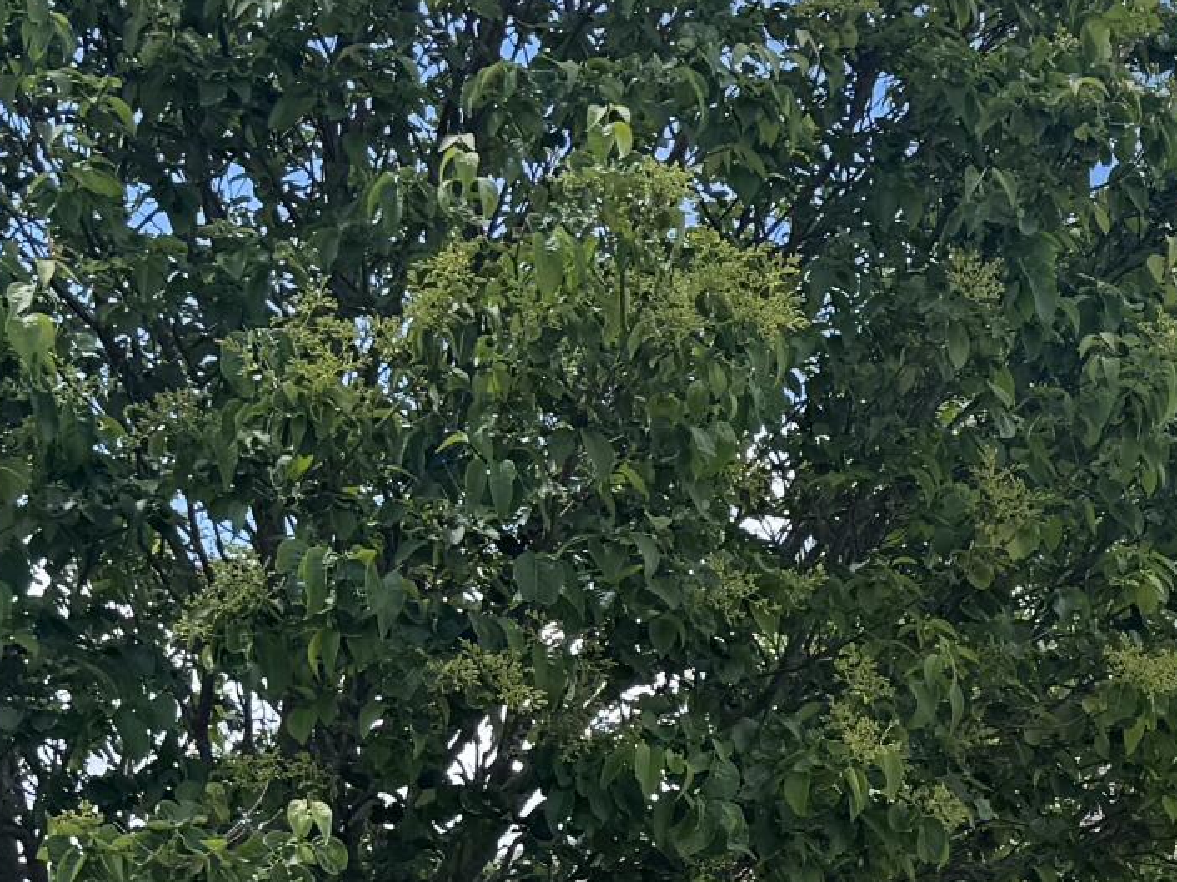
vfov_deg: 13.7
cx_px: 1089
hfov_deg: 18.9
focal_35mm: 102
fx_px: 3467
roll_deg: -1.3
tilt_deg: +2.8
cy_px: 1280
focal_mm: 6.76
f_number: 1.78
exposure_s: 1/2506
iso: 80
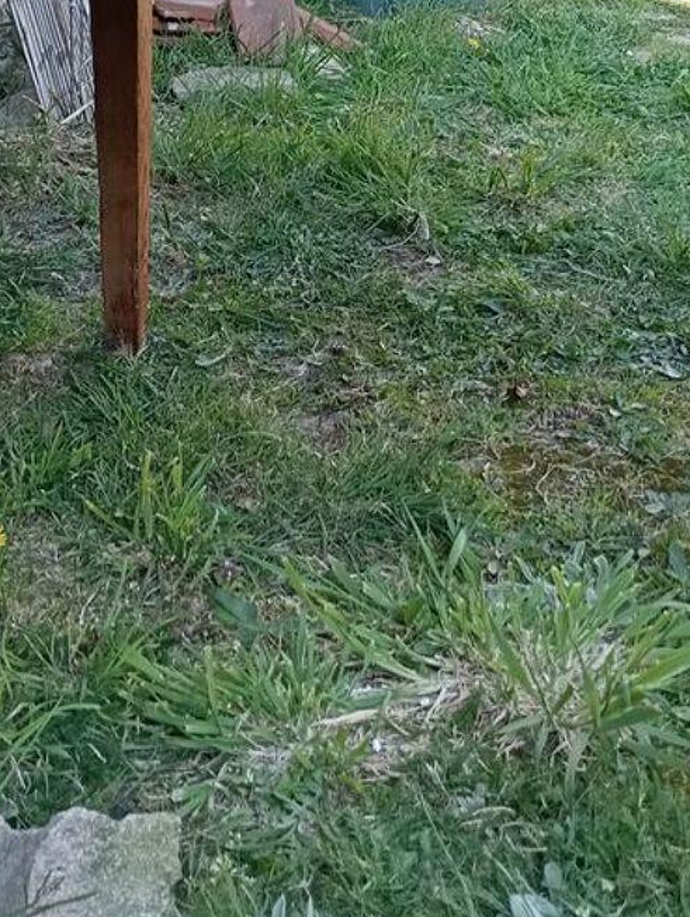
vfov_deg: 31.5
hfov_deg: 25.7
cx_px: 318
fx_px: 1511
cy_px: 23
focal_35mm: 57
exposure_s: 1/100
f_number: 1.8
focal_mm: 4.27
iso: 122
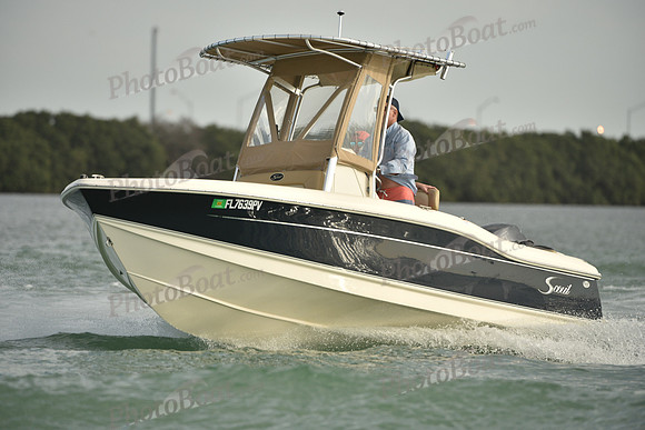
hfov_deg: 5.2
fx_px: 7168
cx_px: 322
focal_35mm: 400
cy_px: 215
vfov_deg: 3.4
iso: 250
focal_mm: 400
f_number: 5
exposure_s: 1/1250
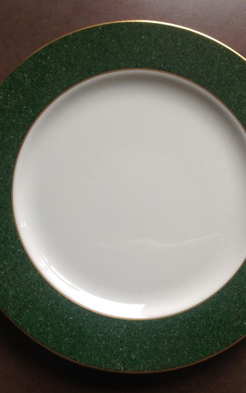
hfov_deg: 25.8
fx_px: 536
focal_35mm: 50
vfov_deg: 40.3
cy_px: 197
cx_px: 139
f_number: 2.4
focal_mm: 4.28
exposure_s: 1/60
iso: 50
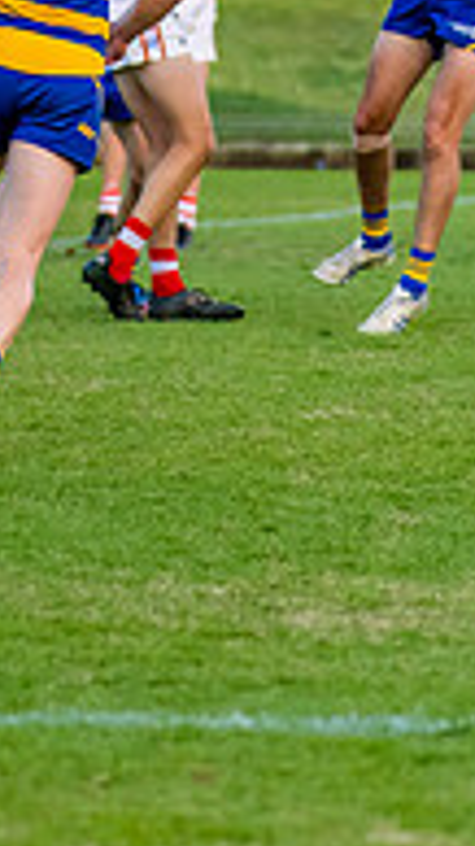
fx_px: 12976
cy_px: -12
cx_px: 586
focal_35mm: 579
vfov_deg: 3.7
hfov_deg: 2.1
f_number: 4
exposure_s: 1/1600
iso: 1800
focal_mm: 170
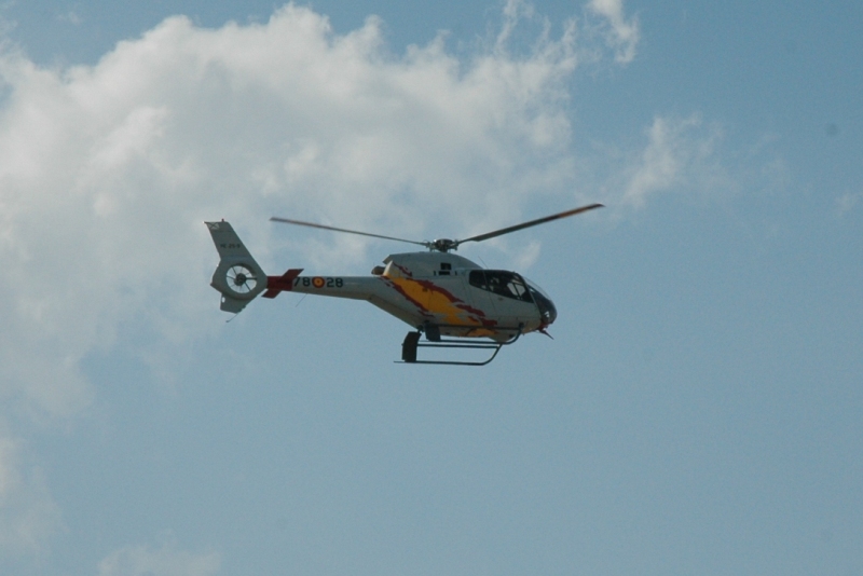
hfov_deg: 19.4
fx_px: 2518
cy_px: 288
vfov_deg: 13.1
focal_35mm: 105
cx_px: 432
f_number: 13
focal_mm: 70
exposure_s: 1/640
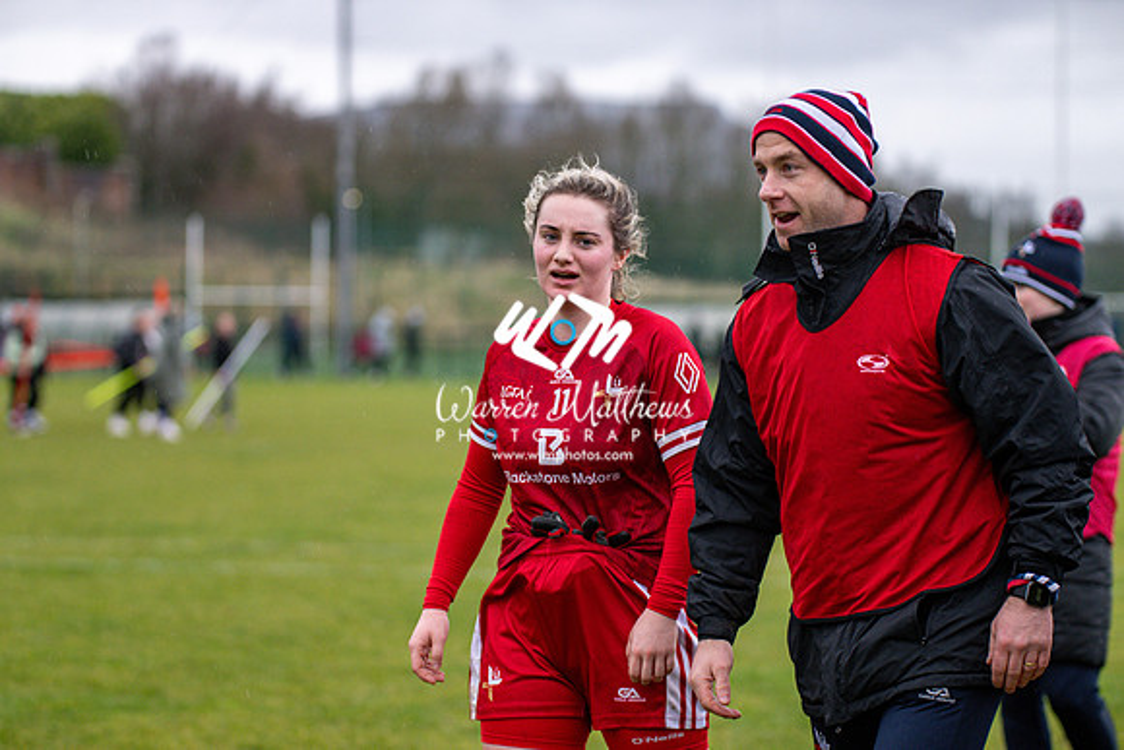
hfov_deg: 16.4
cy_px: 375
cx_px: 562
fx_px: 3904
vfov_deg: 11.0
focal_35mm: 125
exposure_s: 1/400
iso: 1250
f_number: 2.8
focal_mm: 125
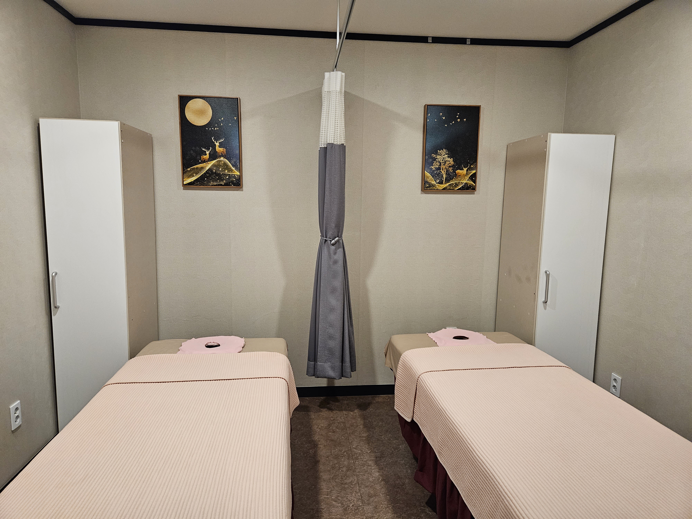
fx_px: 460
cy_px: 260
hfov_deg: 73.9
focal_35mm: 23
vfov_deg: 58.9
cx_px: 346
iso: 500
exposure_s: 1/60
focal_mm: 5.4
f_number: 1.8
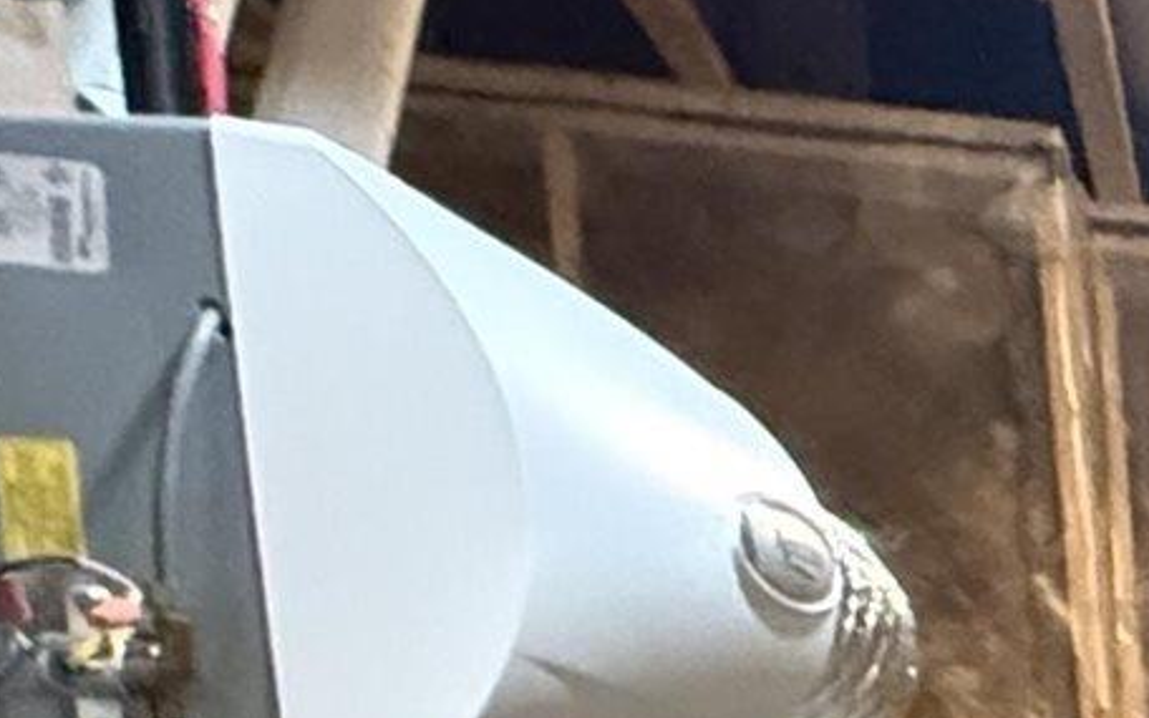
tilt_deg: -5.6
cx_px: 3291
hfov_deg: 12.1
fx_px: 3131
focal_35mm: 100
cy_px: 1277
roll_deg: +0.9
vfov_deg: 12.1
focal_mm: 2.22
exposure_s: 1/24
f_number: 2.2
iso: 2000
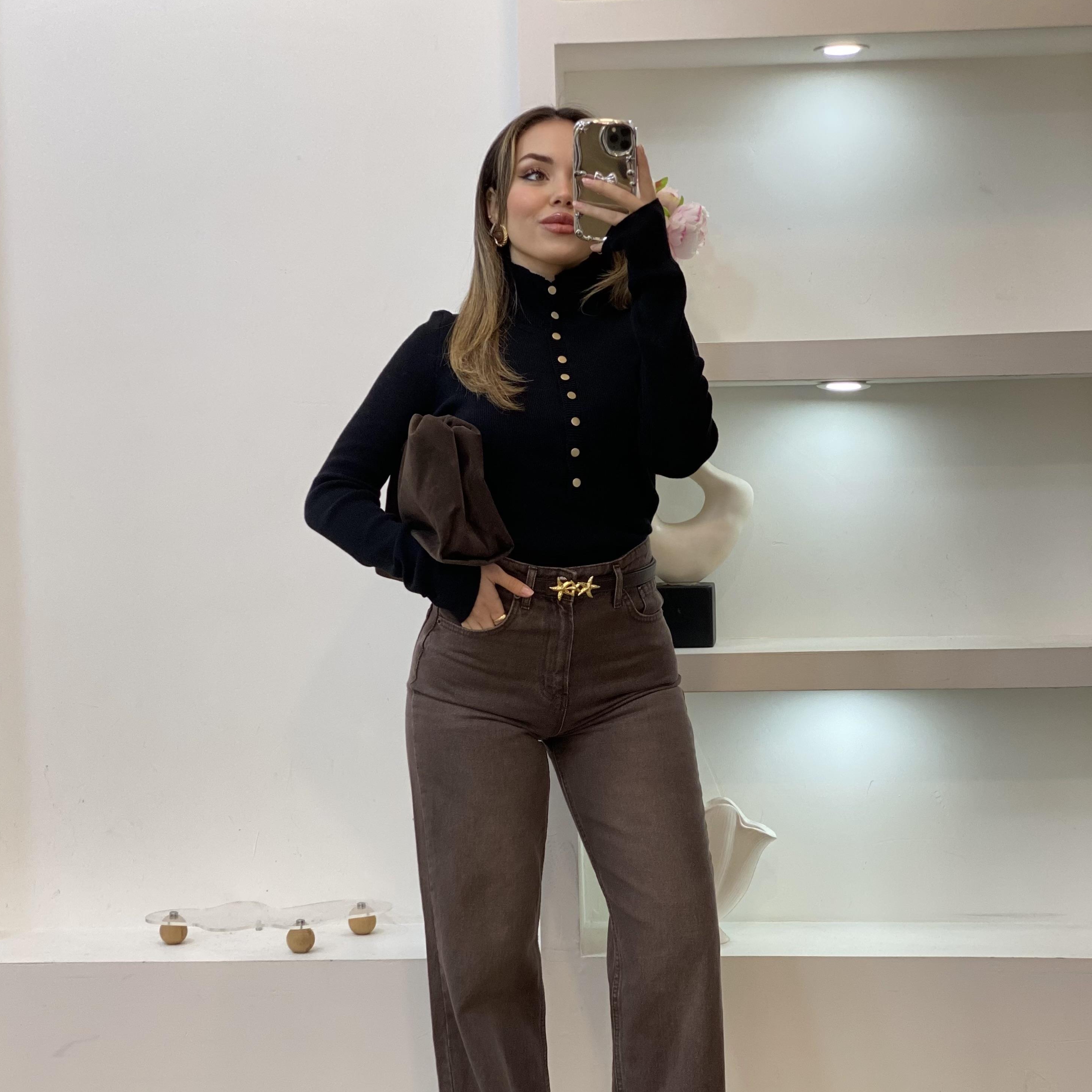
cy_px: 726
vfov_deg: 27.6
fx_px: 2213
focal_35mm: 62
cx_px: 548
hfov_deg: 27.7
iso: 80
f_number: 2
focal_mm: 6
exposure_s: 1/100
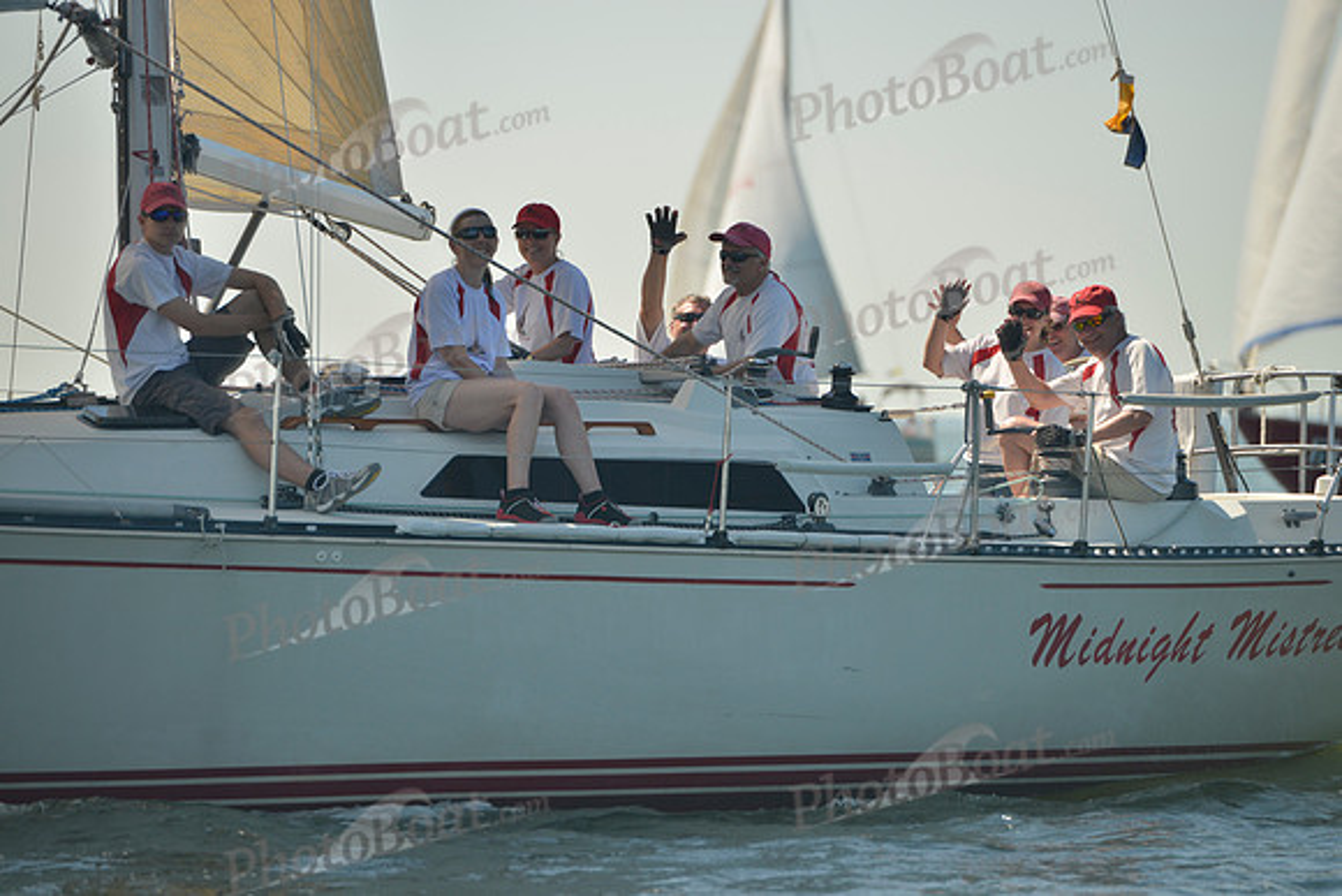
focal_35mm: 200
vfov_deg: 6.9
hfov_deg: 10.3
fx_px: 7457
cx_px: 671
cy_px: 448
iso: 200
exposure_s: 1/800
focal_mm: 200
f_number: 5
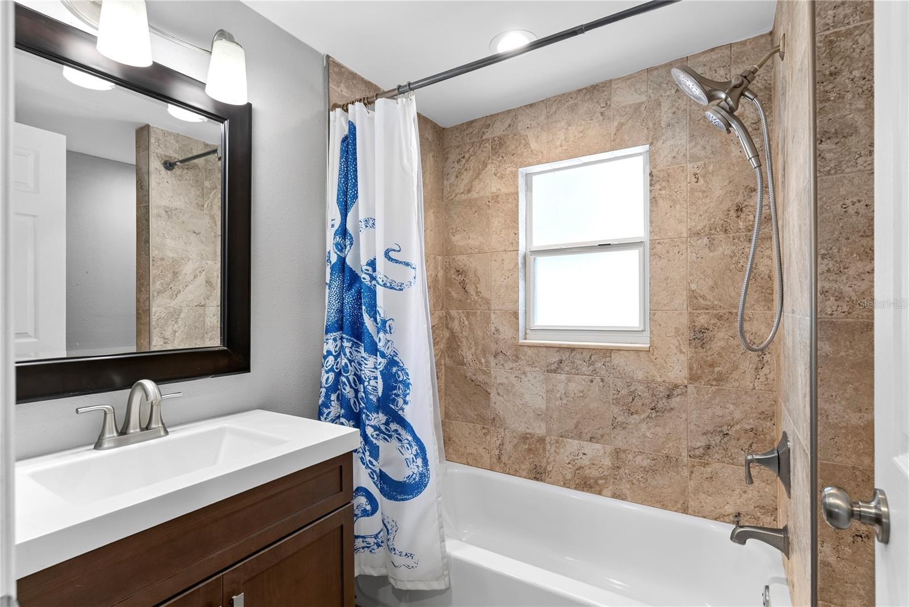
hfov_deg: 93.3
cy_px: 304
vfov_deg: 70.5
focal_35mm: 17
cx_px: 454
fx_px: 429
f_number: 8
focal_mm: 17
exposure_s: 1/6
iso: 400
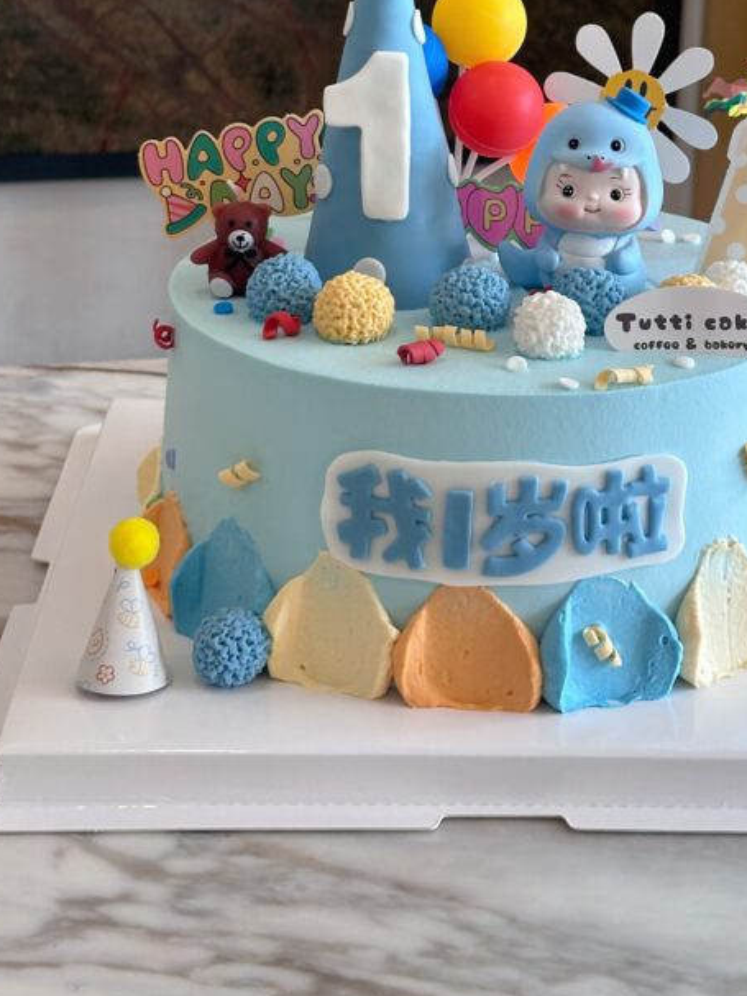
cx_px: 502
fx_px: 2331
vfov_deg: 23.8
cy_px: 202
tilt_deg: -15.6
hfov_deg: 18.2
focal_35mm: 81
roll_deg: -1.8
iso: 50
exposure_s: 1/50
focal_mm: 6.86
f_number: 1.78
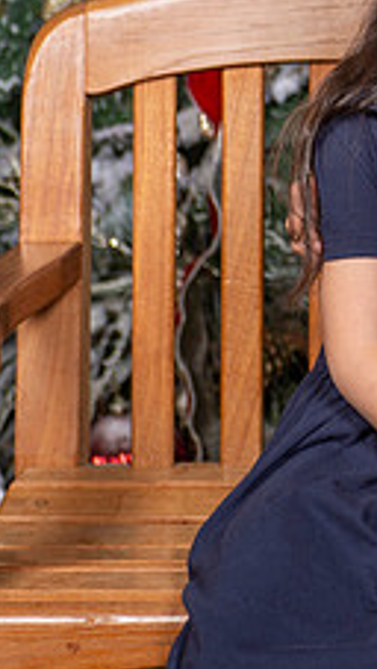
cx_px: 781
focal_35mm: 196
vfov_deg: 10.9
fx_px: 3477
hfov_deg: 6.0
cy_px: 37
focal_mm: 65
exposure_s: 1/125
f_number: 7.1
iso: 160
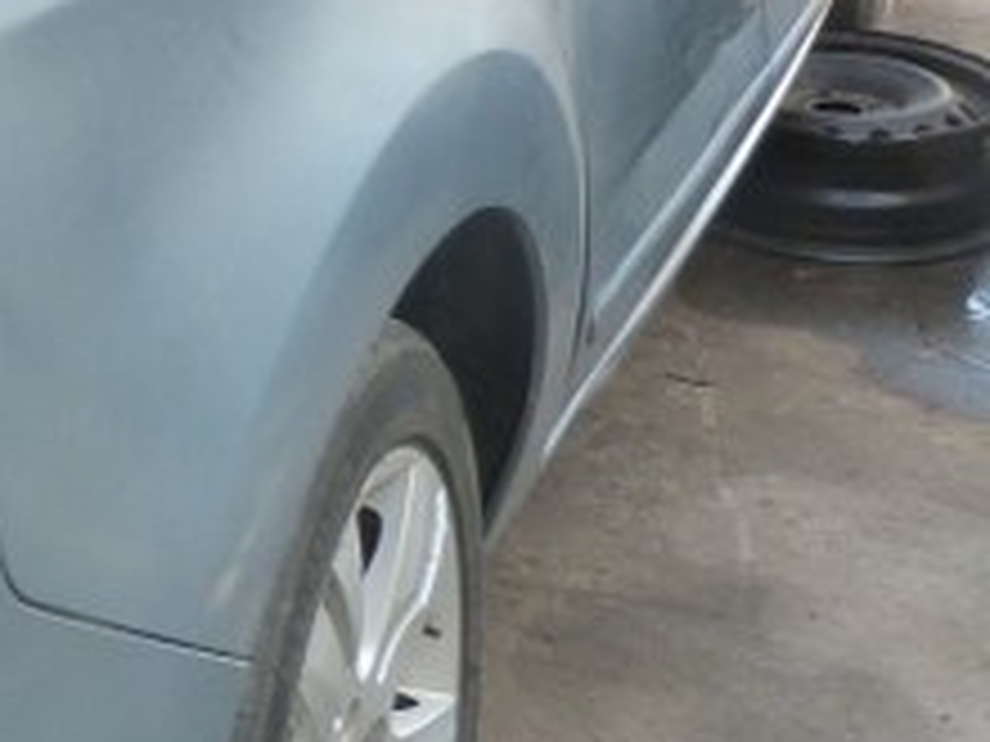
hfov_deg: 18.5
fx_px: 2603
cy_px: 31
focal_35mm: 91
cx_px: -594
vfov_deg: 16.0
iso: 160
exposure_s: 1/60
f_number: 2.8
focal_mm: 4.5
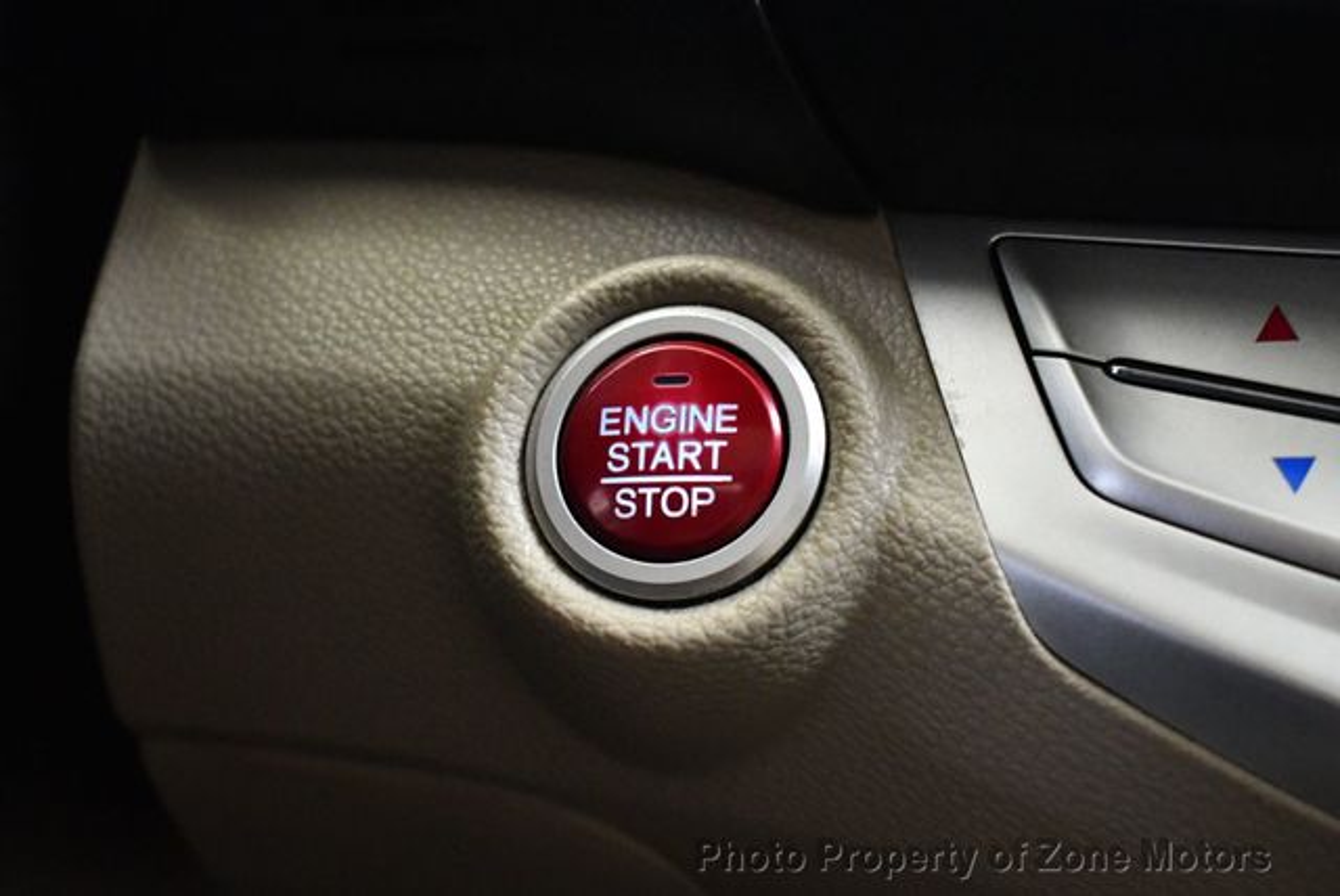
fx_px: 2235
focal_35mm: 60
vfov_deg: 22.7
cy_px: 448
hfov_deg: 33.4
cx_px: 670
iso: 5600
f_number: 4.2
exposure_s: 1/60
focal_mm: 30
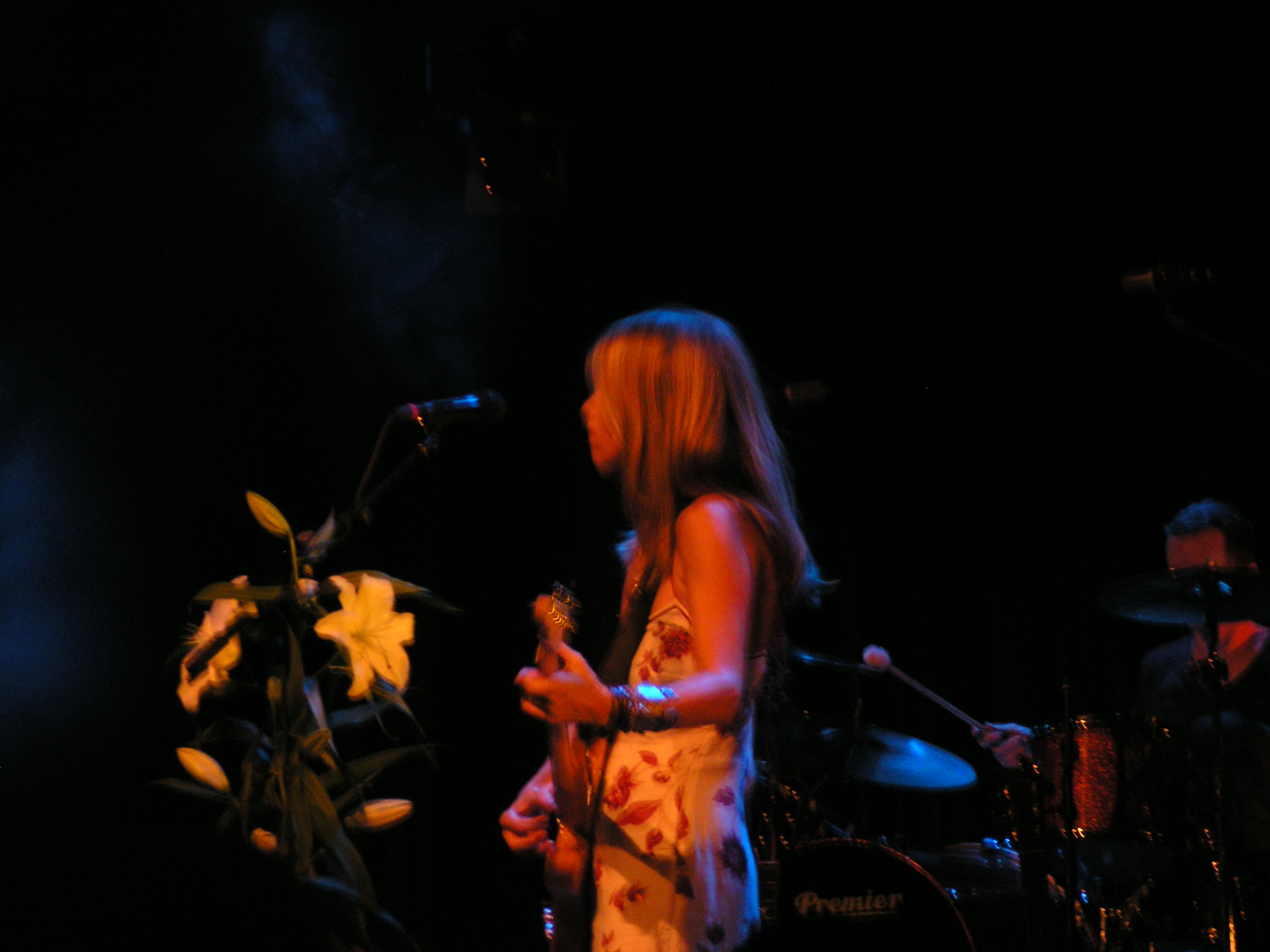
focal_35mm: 172
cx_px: 635
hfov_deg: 11.5
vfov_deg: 8.6
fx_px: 6310
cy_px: 476
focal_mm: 26.3
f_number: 3.5
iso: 200
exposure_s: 1/10
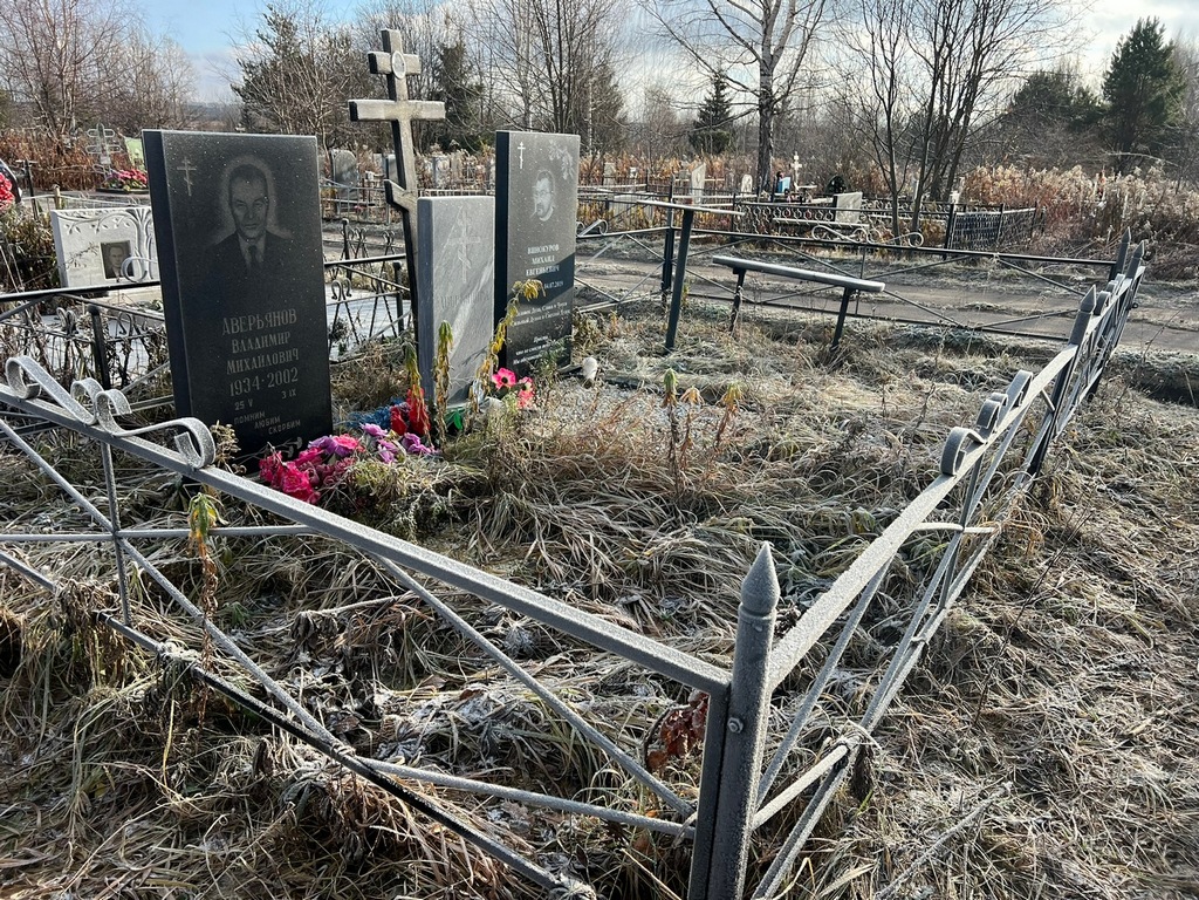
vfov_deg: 53.1
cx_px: 600
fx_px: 901
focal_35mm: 26
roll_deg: -1.6
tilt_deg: -20.1
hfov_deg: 67.3
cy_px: 450
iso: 50
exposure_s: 1/1377
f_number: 1.5
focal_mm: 5.7
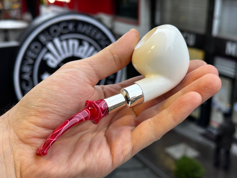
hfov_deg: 39.7
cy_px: 89
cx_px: 118
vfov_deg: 30.3
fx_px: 329
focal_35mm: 48
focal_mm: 6.86
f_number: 1.78
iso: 80
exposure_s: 1/100
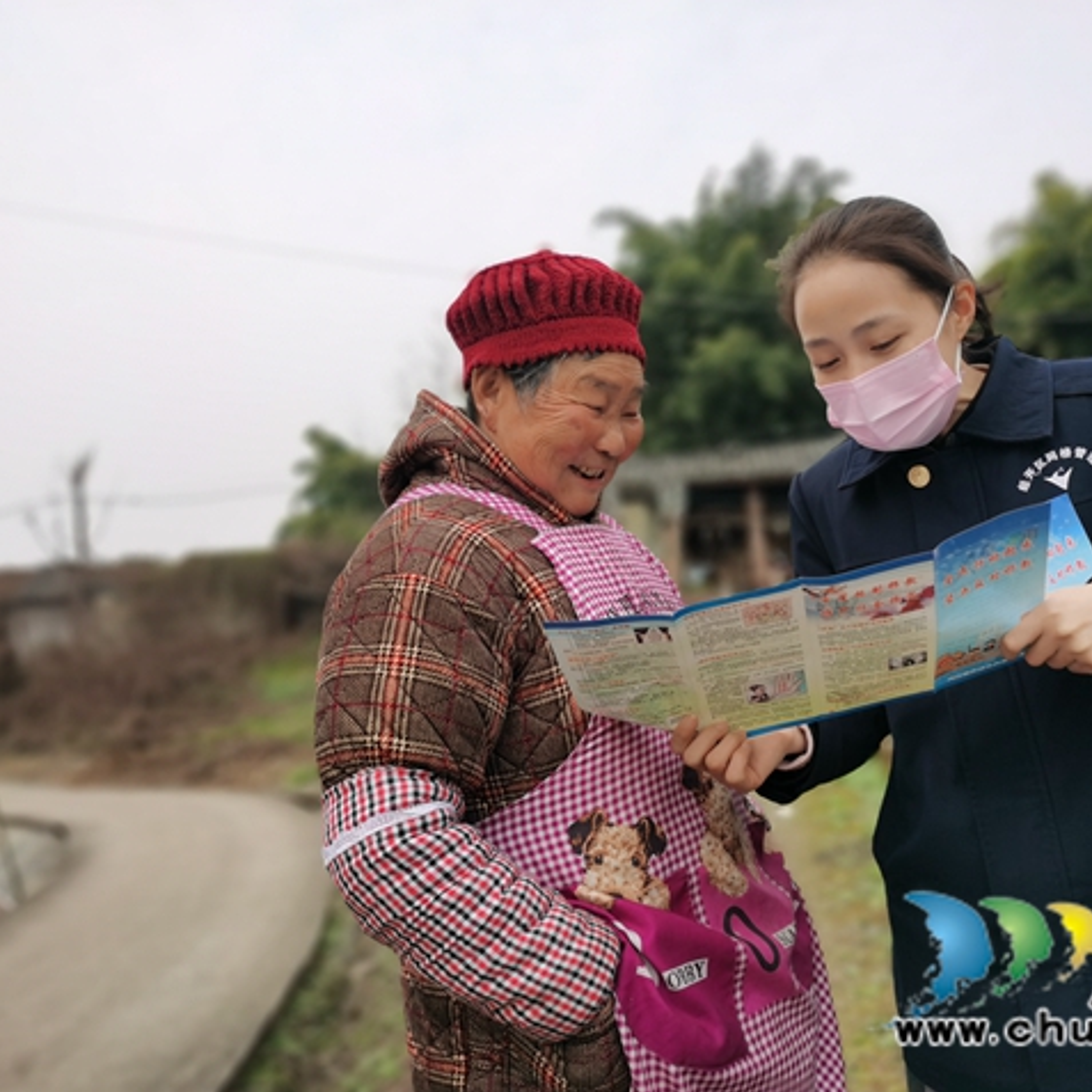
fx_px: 1142
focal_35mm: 32
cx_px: 678
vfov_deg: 51.1
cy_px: 547
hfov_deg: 50.6
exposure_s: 1/1290
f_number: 1.8
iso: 50
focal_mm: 5.58
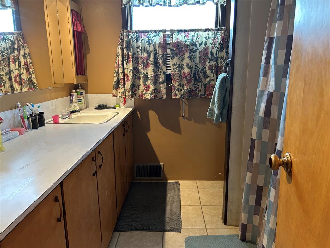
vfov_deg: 53.1
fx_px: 248
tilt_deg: -12.2
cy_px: 124
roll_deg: +1.6
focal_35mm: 26
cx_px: 165
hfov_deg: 67.3
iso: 160
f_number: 1.5
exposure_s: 1/60
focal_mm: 5.7
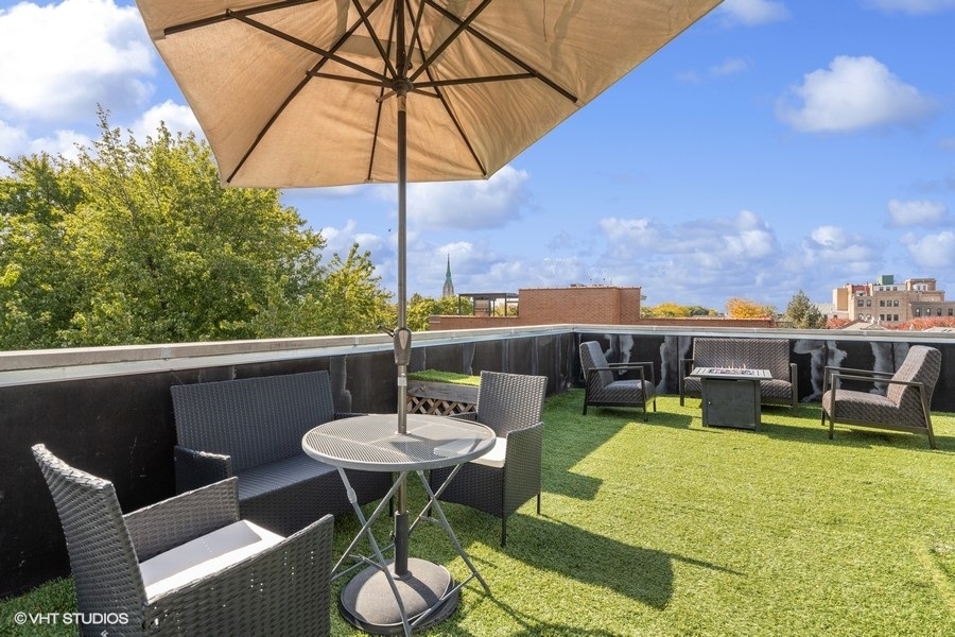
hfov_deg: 93.3
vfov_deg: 70.4
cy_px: 318
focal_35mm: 17
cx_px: 478
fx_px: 451
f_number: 7.1
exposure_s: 1/400
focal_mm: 17
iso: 320
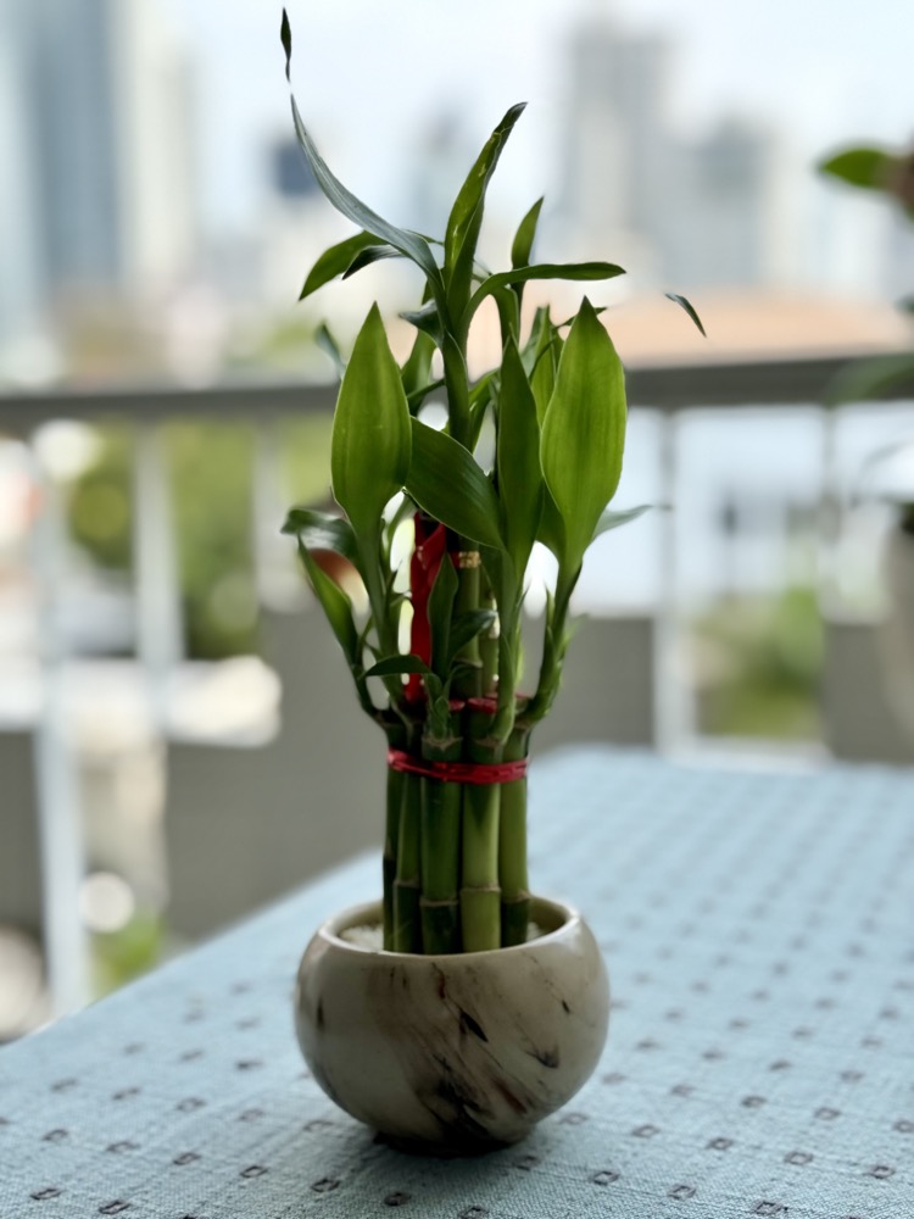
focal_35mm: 48
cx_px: 457
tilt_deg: -7.0
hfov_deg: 30.3
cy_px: 610
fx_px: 1690
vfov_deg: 39.7
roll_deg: +0.9
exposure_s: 1/2762
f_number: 1.78
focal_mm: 6.76
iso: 64
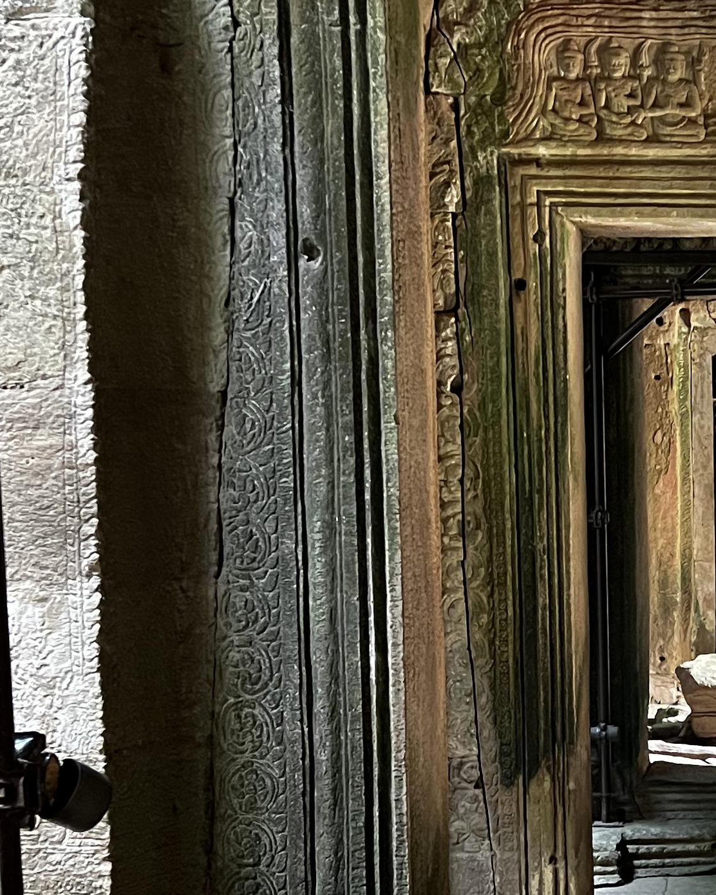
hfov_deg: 20.3
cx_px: 727
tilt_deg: -6.4
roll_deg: +0.8
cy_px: 668
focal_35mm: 73
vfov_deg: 25.8
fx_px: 1935
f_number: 1.5
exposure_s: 1/54
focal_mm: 5.7
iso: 500
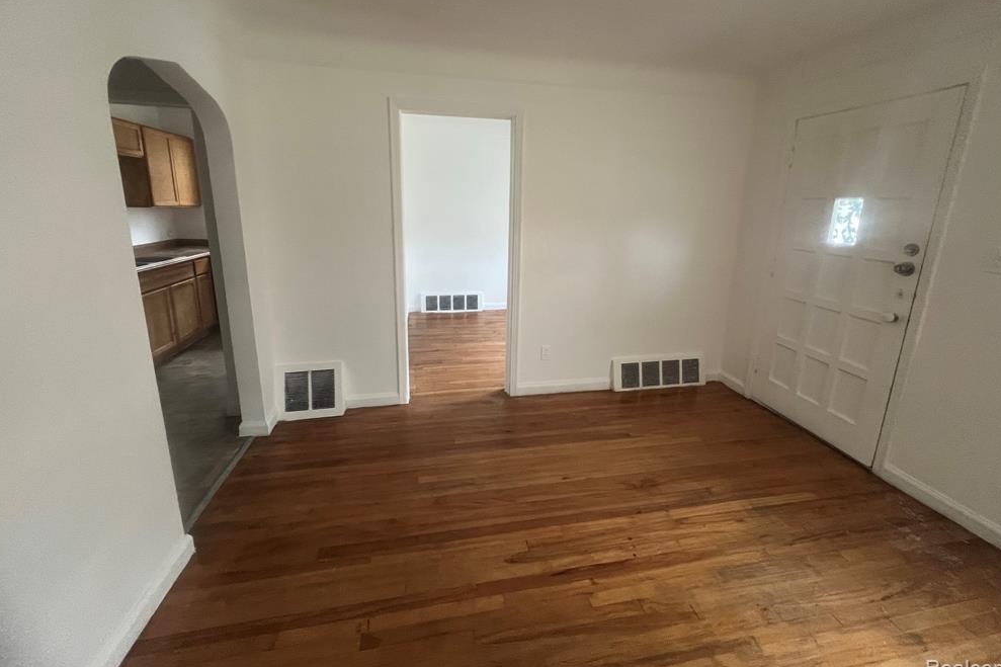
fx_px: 389
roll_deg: -0.5
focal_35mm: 14
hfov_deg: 104.3
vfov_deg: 80.9
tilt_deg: -10.8
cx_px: 510
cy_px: 296
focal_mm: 1.57
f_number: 1.8
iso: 320
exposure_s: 1/60
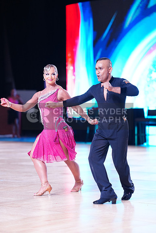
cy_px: 116
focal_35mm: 131
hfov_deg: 10.5
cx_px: 78
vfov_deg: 15.6
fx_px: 851
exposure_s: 1/400
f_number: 2.8
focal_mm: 131
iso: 1600
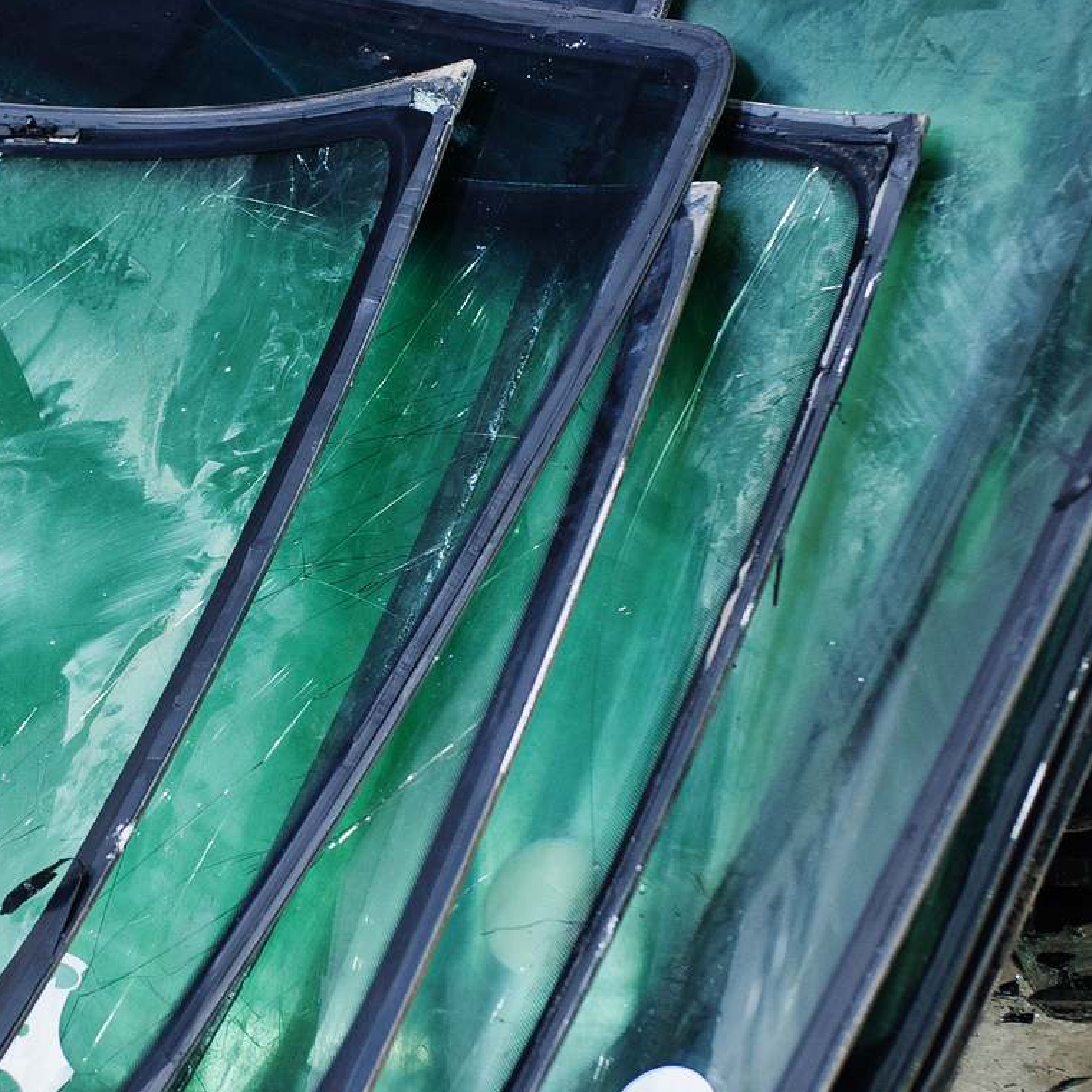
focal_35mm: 83
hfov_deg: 20.6
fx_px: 2962
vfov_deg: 20.9
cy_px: 657
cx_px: 217
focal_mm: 35
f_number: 2.8
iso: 500
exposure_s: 1/15
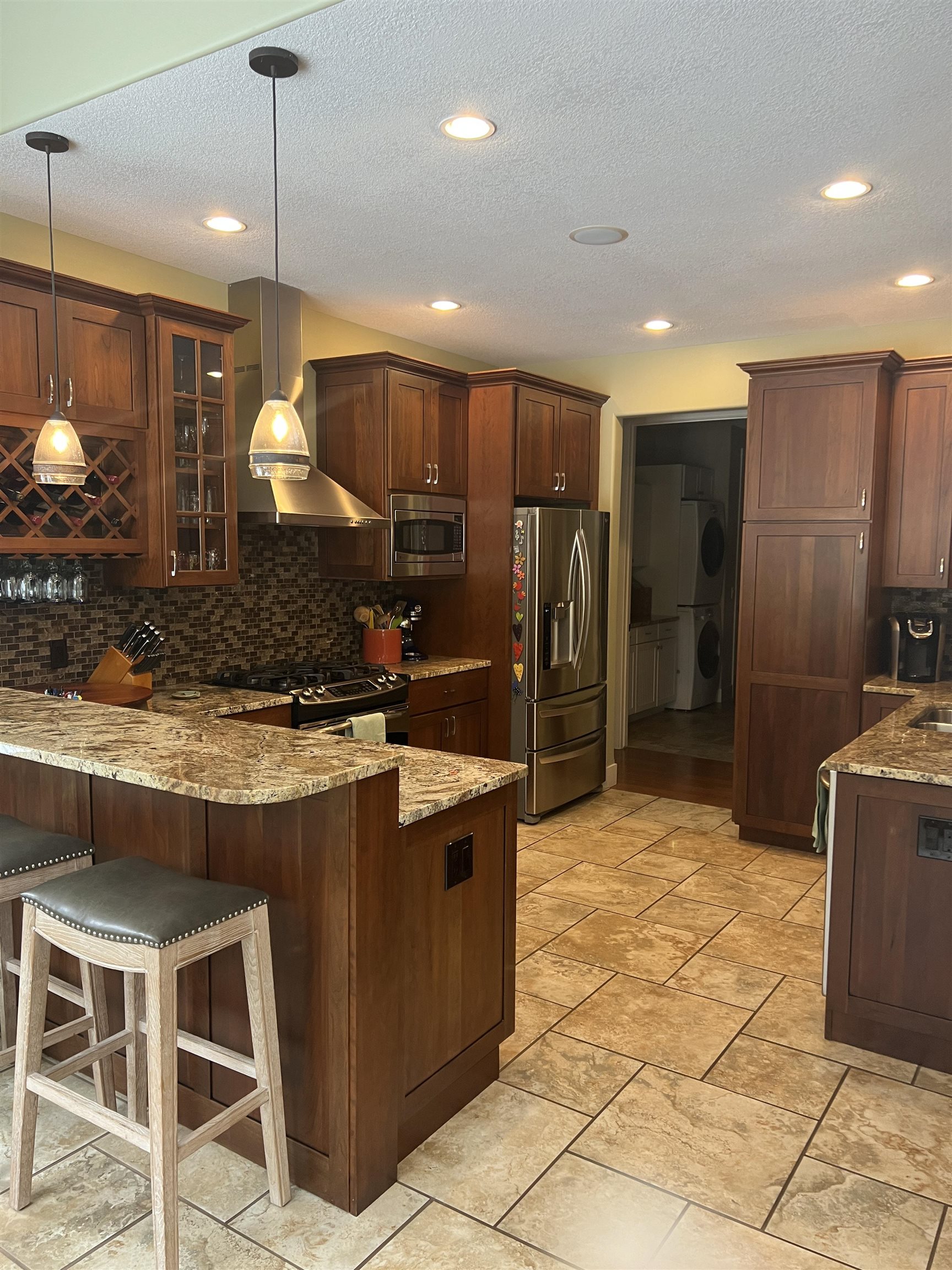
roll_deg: -0.6
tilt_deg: -4.4
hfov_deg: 53.1
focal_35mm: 26
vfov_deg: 67.3
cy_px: 635
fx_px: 953
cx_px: 476
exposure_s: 1/60
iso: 80
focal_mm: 5.7
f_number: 1.5
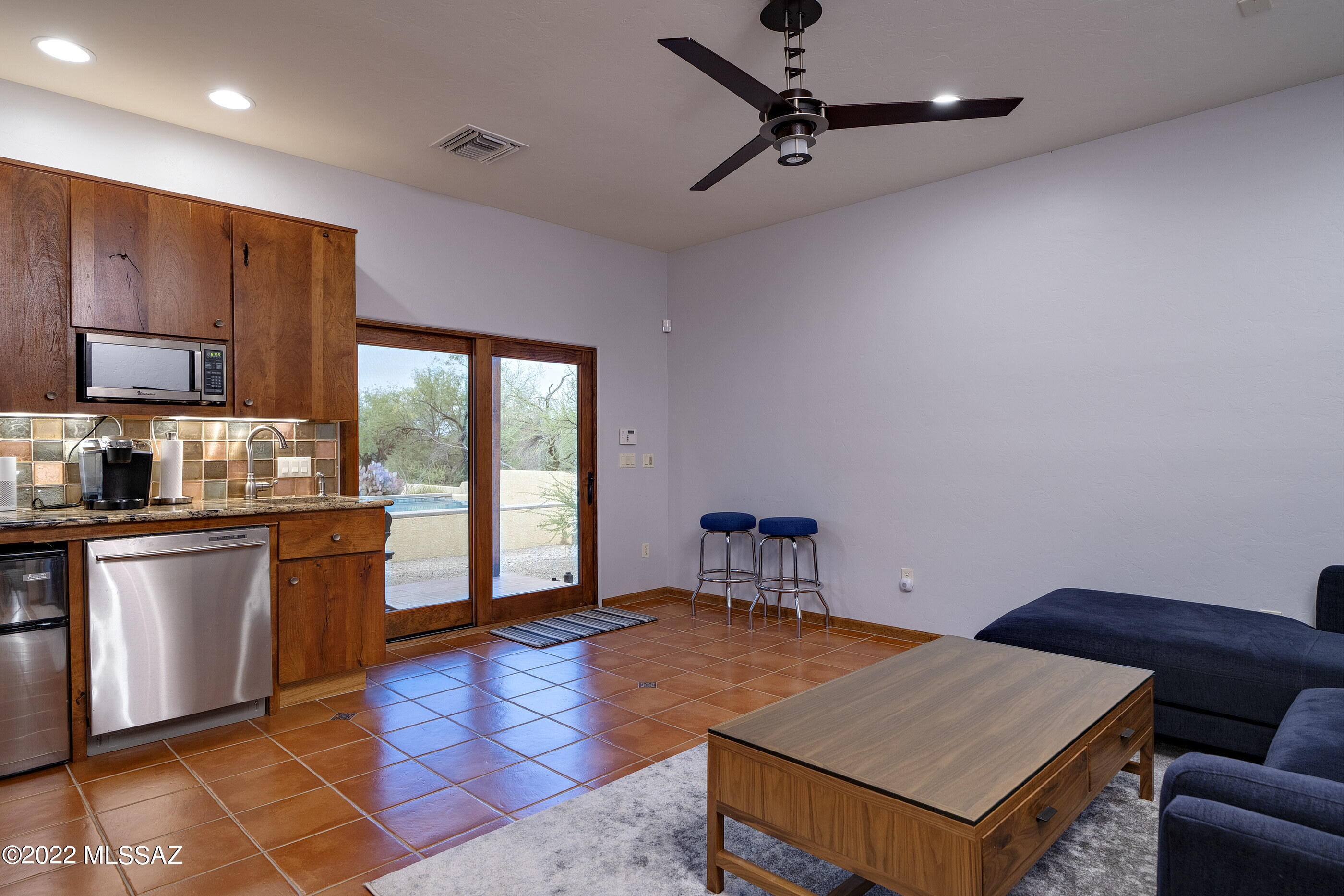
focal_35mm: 18
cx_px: 672
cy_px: 448
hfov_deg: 90.0
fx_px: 672
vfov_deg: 67.4
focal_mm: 18
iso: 200
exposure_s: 1/6
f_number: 7.1
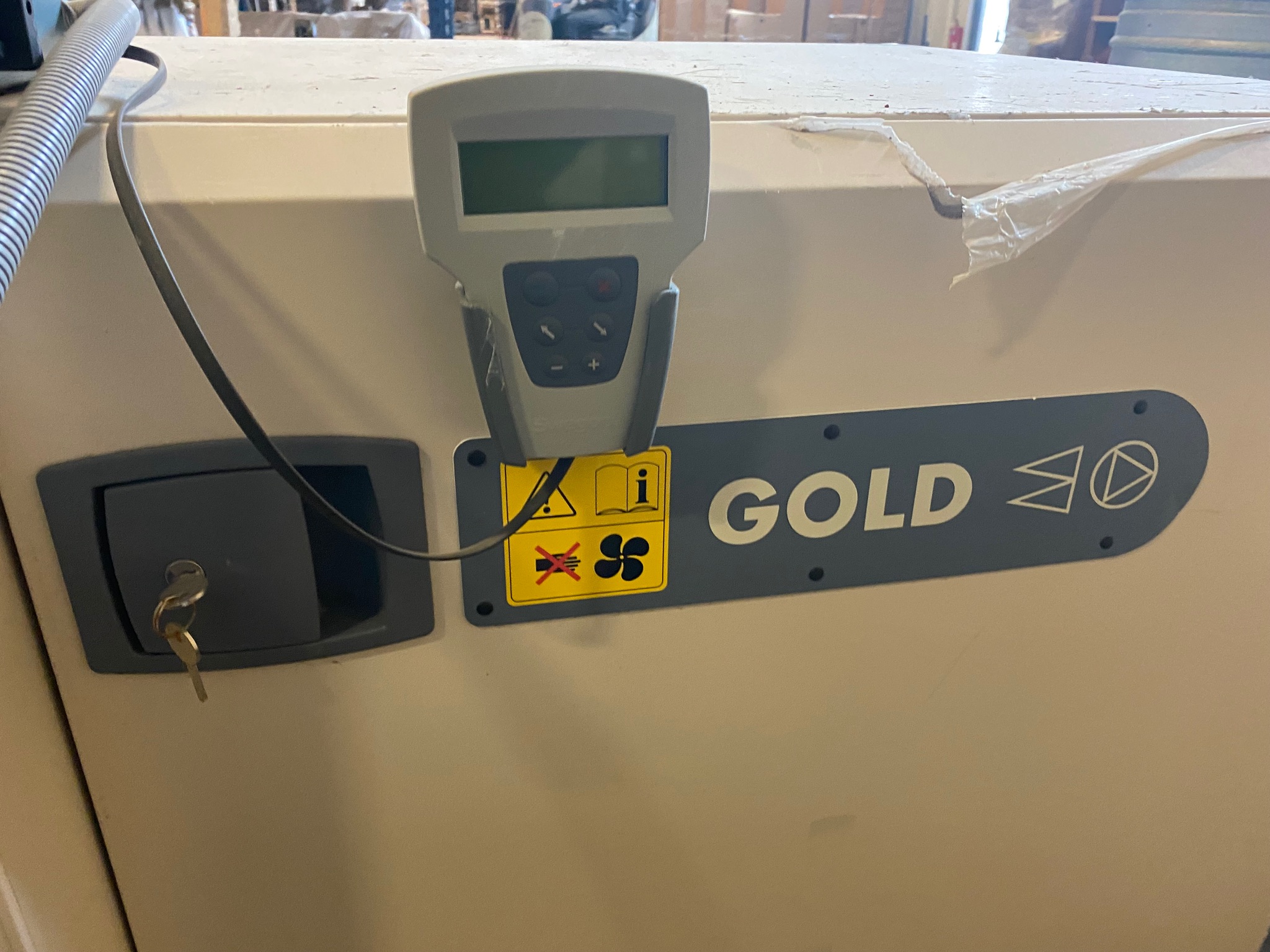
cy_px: 476
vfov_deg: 53.1
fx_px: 954
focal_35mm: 26
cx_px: 635
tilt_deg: -27.2
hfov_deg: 67.3
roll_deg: -0.7
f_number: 1.8
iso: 400
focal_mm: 4.25
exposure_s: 1/33
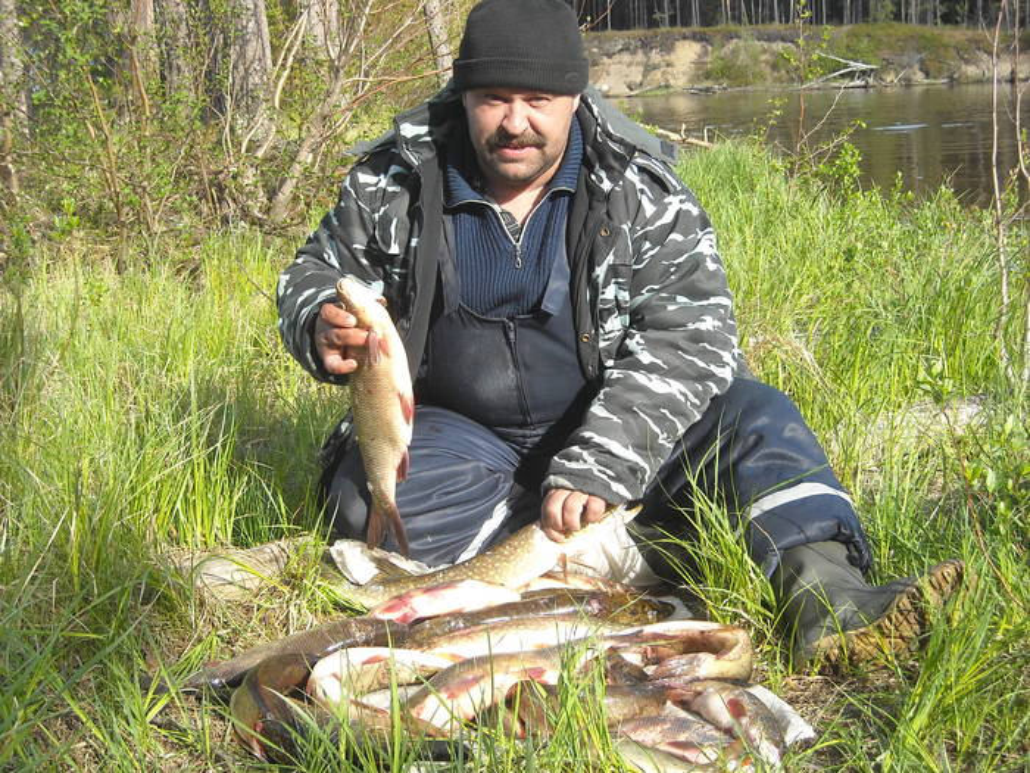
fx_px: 1815
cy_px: 386
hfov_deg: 31.7
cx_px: 515
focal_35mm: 61
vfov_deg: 24.0
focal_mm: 9.87
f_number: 3.5
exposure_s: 1/228
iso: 64
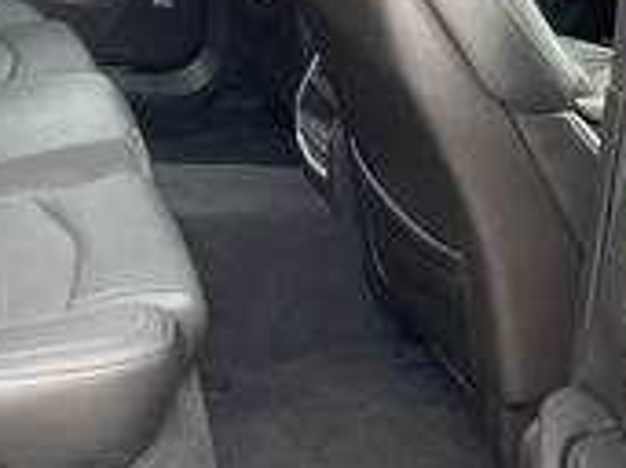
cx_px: 124
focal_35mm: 68
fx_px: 1229
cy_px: 146
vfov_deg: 21.5
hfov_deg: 28.0
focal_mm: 3
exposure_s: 1/122
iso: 40
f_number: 1.8
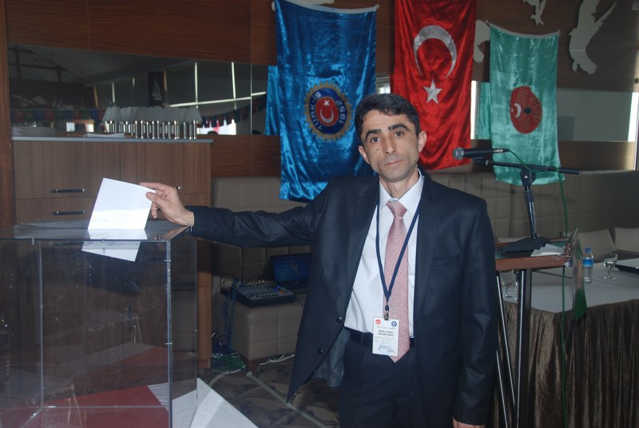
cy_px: 214
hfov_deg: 49.5
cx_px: 320
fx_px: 693
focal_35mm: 39
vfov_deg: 34.3
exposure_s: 1/60
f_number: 4
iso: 200
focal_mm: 26
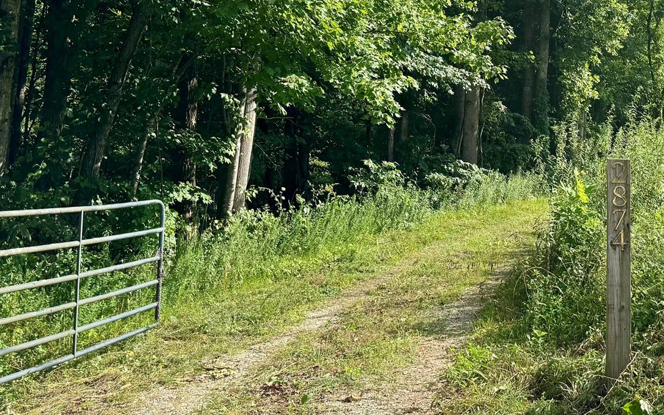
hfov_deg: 40.1
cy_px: 50
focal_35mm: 48
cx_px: 534
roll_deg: -1.5
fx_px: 869
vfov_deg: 26.1
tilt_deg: +4.8
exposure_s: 1/2105
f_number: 1.78
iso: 80
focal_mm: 6.76
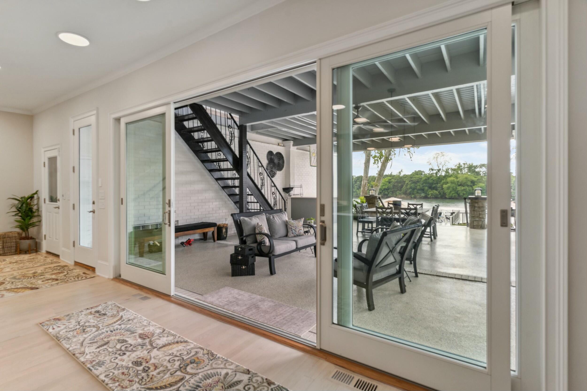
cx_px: 294
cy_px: 196
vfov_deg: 70.4
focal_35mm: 17
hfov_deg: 93.3
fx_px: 277
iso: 400
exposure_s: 1/20
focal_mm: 17
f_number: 8
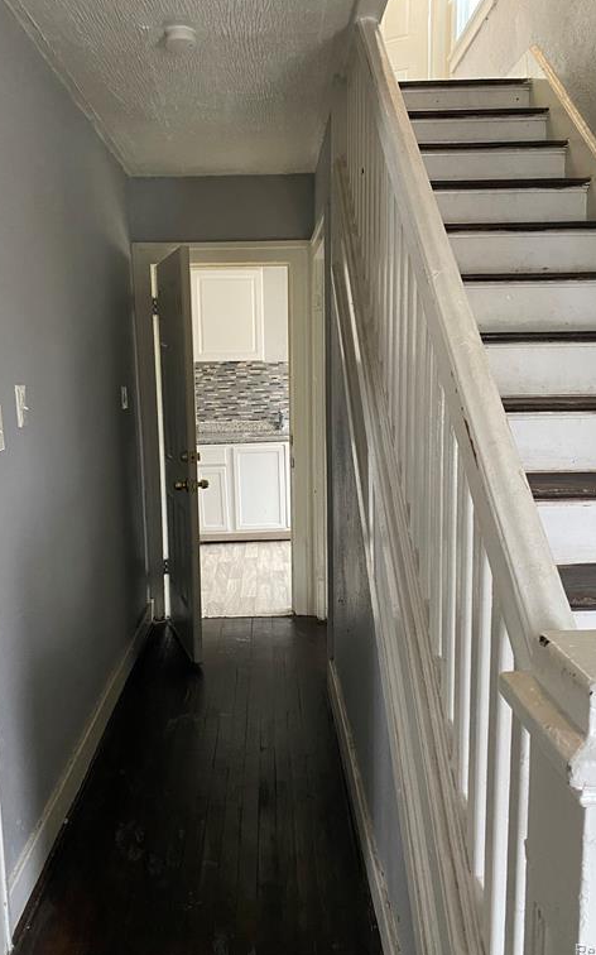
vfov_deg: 66.5
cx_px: 287
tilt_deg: -8.0
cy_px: 476
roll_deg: -0.3
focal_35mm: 28
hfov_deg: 44.5
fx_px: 728
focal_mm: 4.25
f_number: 1.8
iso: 500
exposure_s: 1/40
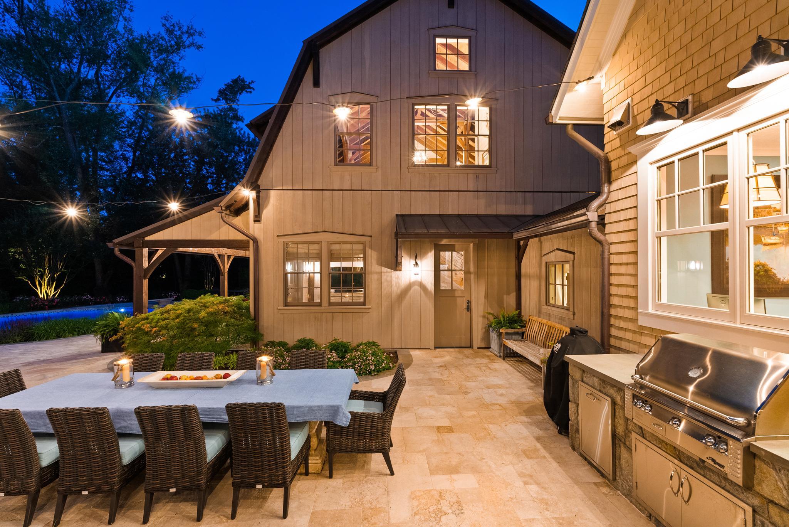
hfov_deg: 96.7
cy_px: 264
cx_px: 394
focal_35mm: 16
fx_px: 351
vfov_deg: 73.8
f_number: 8
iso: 800
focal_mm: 16
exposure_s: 2.5
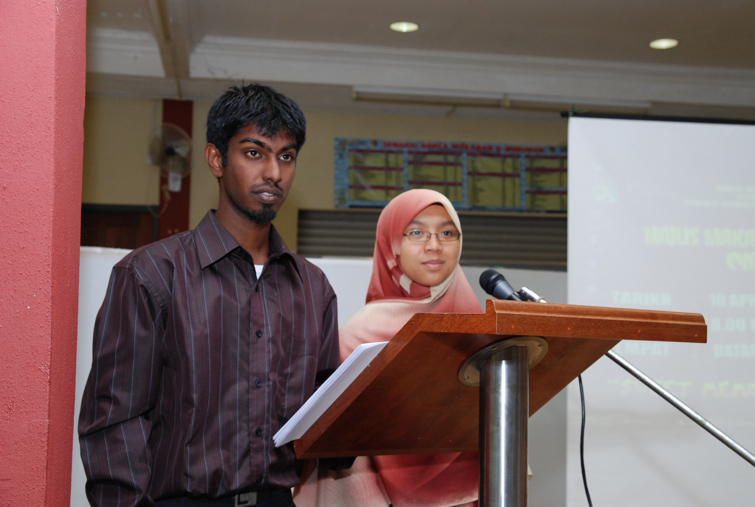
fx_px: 1009
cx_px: 378
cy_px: 254
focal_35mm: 48
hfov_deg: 41.0
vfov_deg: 28.2
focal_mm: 32
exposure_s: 1/60
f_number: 5
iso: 500
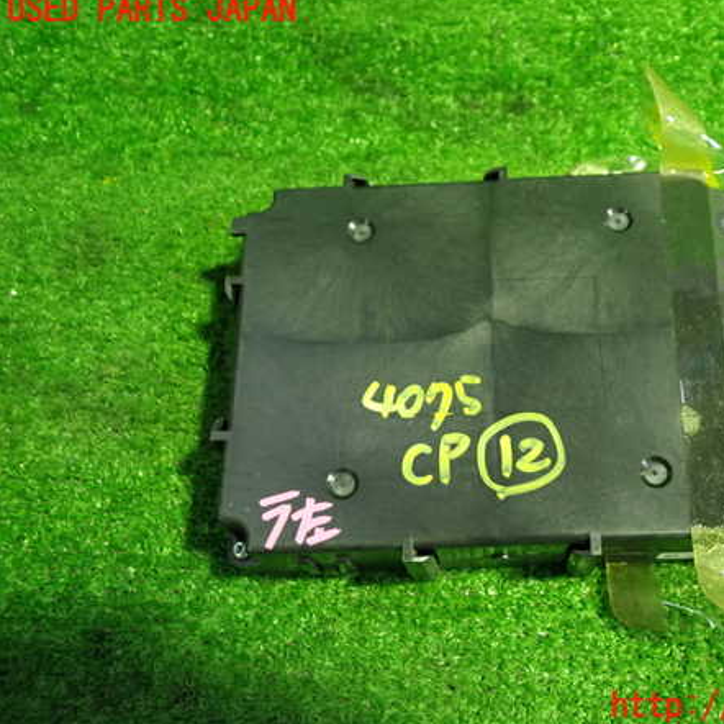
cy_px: 359
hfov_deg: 45.3
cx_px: 490
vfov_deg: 46.0
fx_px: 852
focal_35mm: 36
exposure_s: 1/30
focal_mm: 5.4
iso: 400
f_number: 2.3
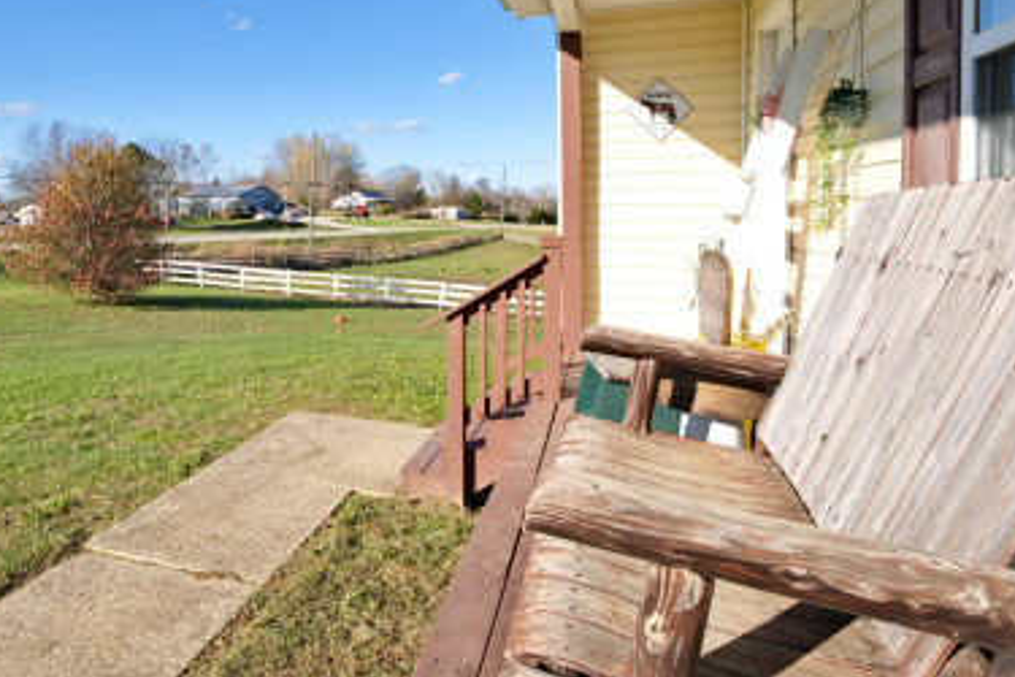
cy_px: 230
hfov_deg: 71.3
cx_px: 328
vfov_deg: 52.2
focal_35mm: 24
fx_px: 677
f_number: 7.1
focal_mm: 12
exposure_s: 1/1000
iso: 400
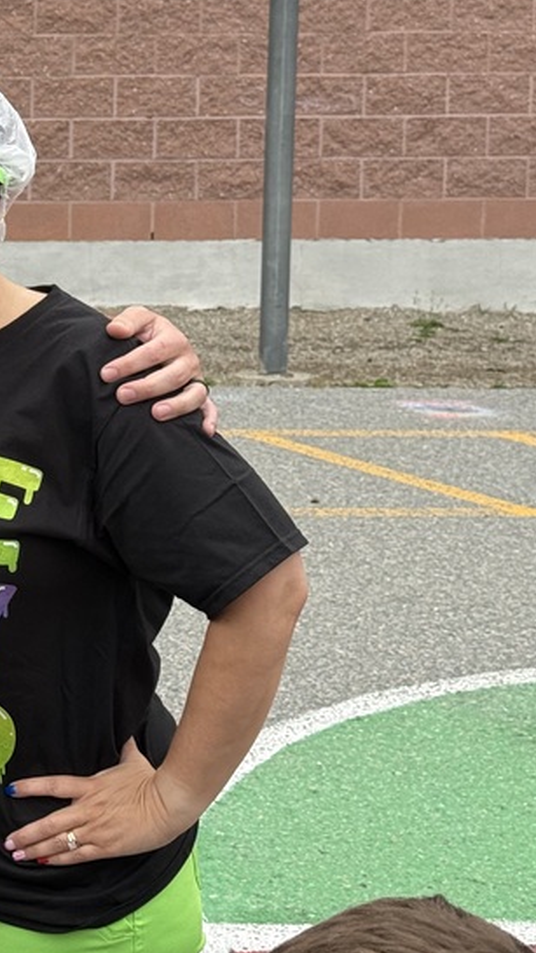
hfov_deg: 11.6
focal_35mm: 98
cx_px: -351
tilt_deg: -5.7
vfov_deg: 21.7
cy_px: 288
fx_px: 2477
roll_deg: +0.1
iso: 80
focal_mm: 6.76
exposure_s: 1/794
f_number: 1.78
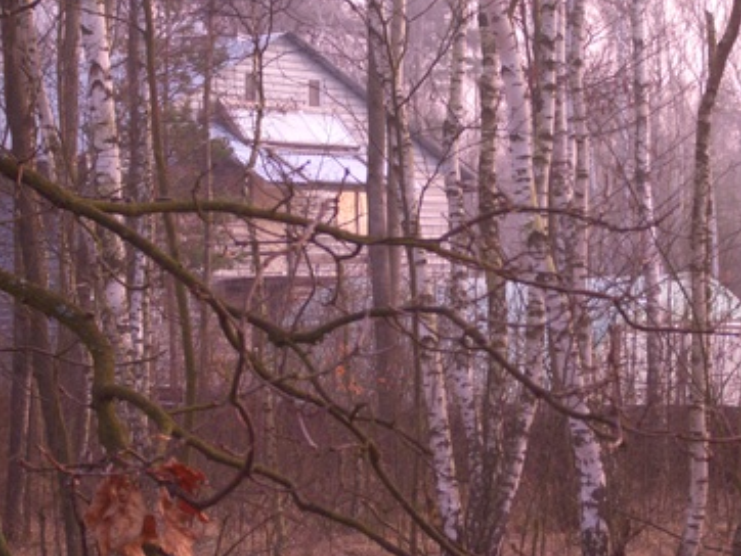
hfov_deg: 17.0
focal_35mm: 116
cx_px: 393
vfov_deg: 12.8
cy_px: 276
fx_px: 2485
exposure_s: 1/40
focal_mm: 17.4
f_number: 4.8
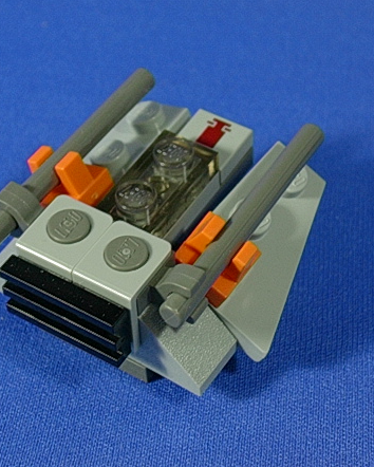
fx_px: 1466
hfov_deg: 14.5
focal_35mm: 106
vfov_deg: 18.1
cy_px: 218
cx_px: 136
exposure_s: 1/8.2
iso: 70
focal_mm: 11.3
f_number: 3.8
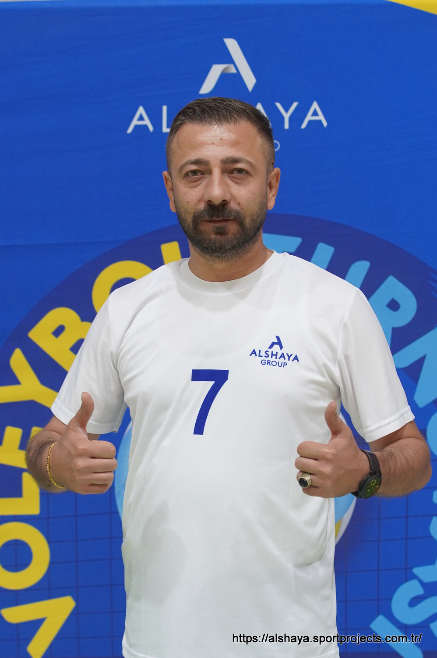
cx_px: 218
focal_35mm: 70
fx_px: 1276
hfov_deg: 19.4
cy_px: 329
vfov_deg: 28.9
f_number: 4
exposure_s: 1/160
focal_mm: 70
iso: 2000
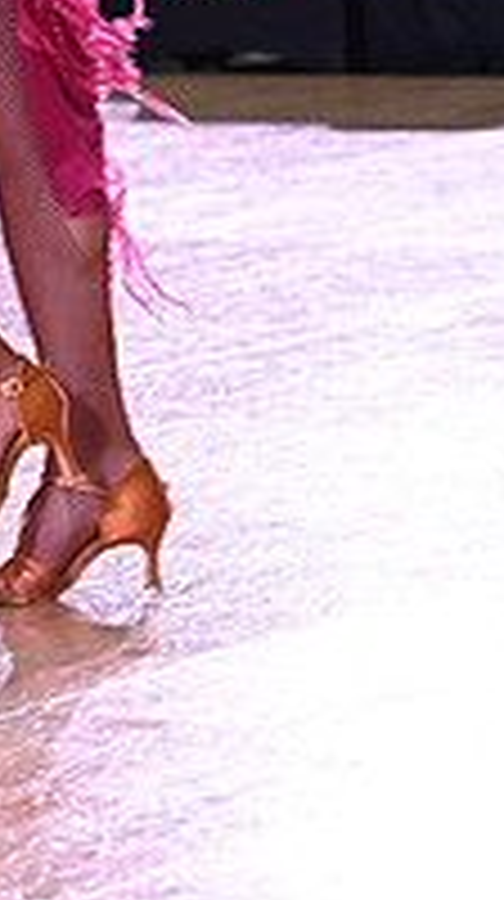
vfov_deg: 5.9
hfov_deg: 3.3
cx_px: -191
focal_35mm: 365
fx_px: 8701
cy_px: -274
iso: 5000
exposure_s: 1/320
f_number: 5.6
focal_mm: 120
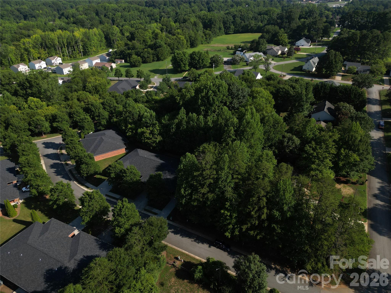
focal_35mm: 24
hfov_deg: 71.6
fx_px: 271
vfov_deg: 56.8
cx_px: 196
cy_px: 146
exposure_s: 1/2000
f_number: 1.7
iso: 100
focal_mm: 6.72
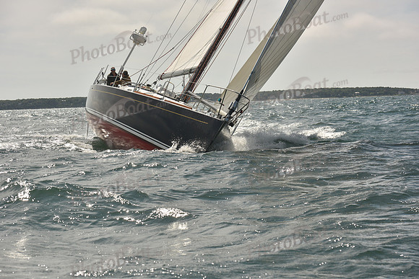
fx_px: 908
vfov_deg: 17.5
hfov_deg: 26.0
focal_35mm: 78
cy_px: 140
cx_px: 210
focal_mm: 78
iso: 320
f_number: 7.1
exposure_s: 1/1250
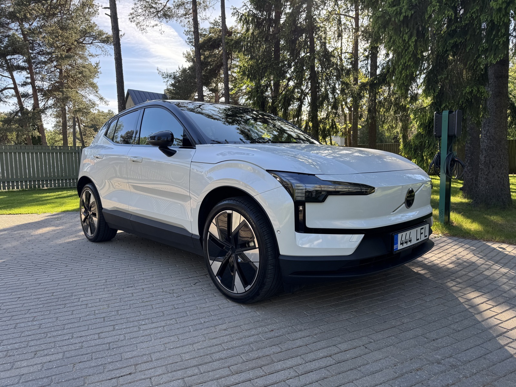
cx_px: 258
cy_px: 194
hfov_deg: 71.6
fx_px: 358
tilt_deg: -6.2
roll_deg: +0.8
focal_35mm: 24
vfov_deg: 56.8
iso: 80
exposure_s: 1/685
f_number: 1.78
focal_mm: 6.76
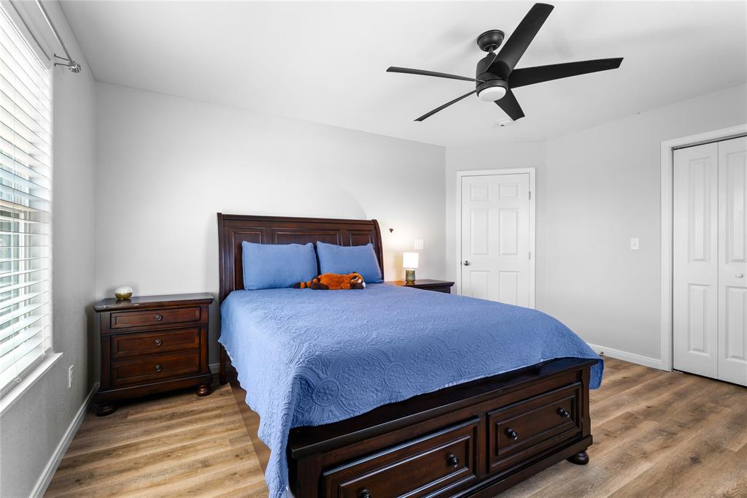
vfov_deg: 73.7
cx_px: 374
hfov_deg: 96.8
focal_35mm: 16
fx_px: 332
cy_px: 249
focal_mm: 16
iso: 125
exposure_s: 1
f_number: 9
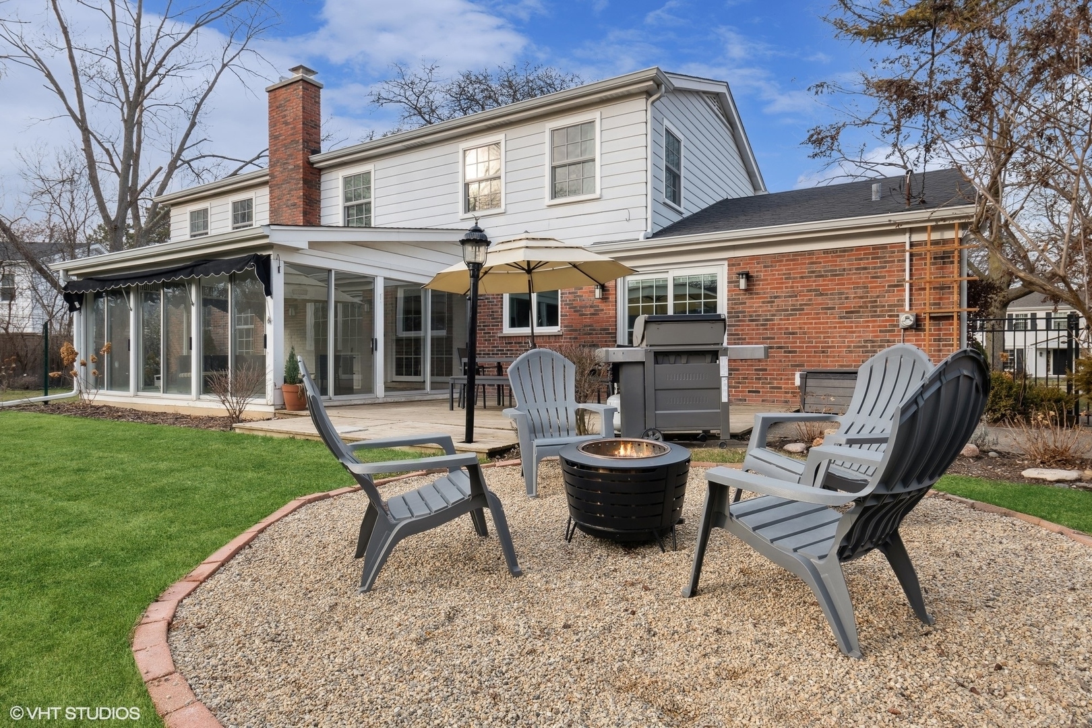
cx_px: 546
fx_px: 591
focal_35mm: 20
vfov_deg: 63.2
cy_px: 364
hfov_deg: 85.4
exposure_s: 1/200
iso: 200
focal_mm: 13
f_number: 9
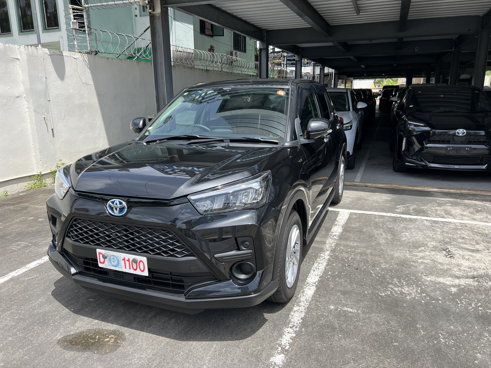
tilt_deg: -13.9
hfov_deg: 67.3
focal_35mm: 26
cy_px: 184
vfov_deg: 53.1
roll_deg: +0.5
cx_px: 246
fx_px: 369
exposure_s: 1/1934
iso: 50
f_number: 1.5
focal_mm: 5.7
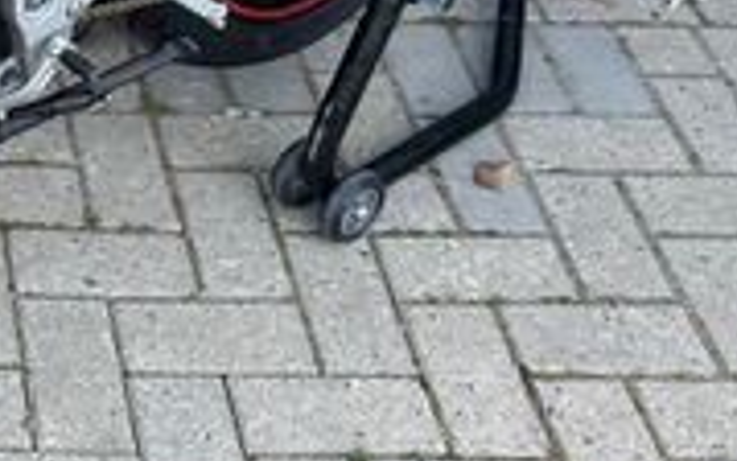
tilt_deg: -28.2
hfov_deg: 20.1
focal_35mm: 91
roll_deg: +0.6
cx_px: -317
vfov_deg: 13.6
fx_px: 1828
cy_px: -210
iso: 64
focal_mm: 6.86
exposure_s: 1/139
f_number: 1.78
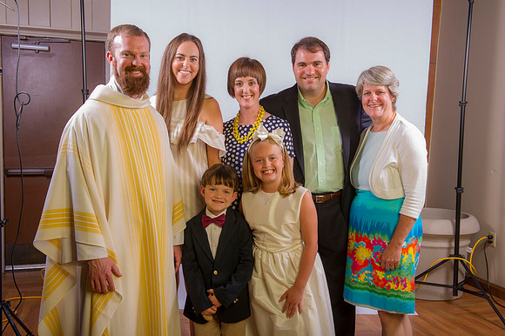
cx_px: 252
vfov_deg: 33.4
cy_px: 168
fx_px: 561
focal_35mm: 40
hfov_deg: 48.5
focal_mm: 40
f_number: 8
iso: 100
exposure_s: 1/200
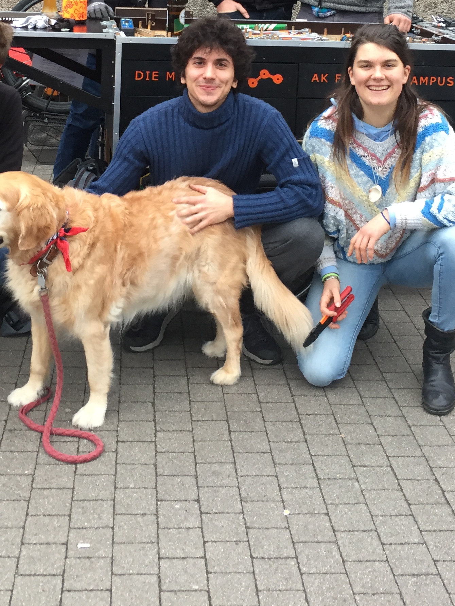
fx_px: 929
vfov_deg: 34.2
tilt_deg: -8.5
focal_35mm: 53
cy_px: 64
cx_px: 198
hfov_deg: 27.5
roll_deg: -1.6
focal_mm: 4.15
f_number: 2.2
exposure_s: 1/33
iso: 40
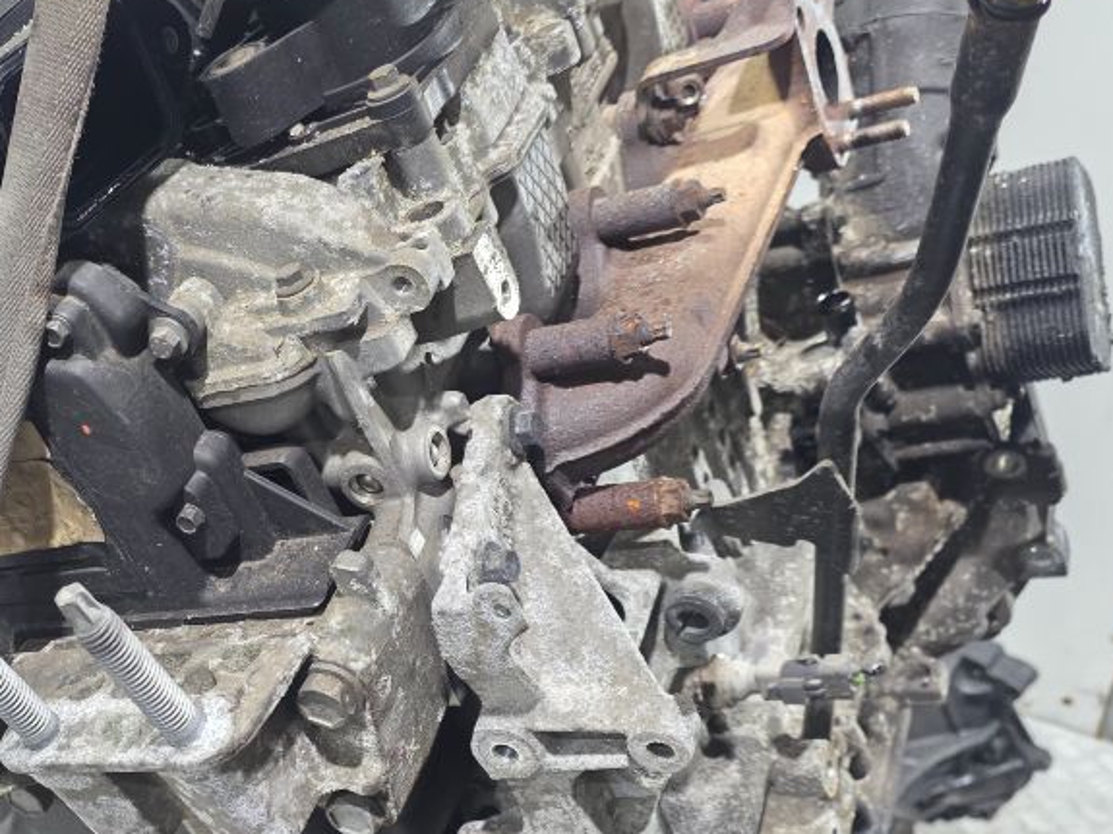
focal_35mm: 48
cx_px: 228
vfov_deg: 30.2
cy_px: 503
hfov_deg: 38.2
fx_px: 1543
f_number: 1.7
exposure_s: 1/100
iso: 400
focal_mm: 6.3
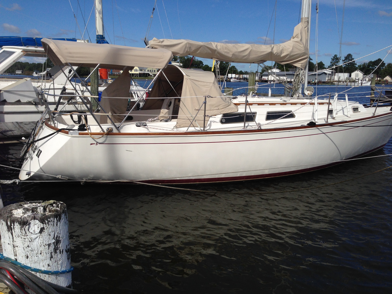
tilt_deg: -9.2
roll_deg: -0.2
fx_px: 374
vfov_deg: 42.9
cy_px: 147
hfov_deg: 55.4
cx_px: 196
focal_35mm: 33
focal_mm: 4.12
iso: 50
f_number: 2.4
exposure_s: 1/3390
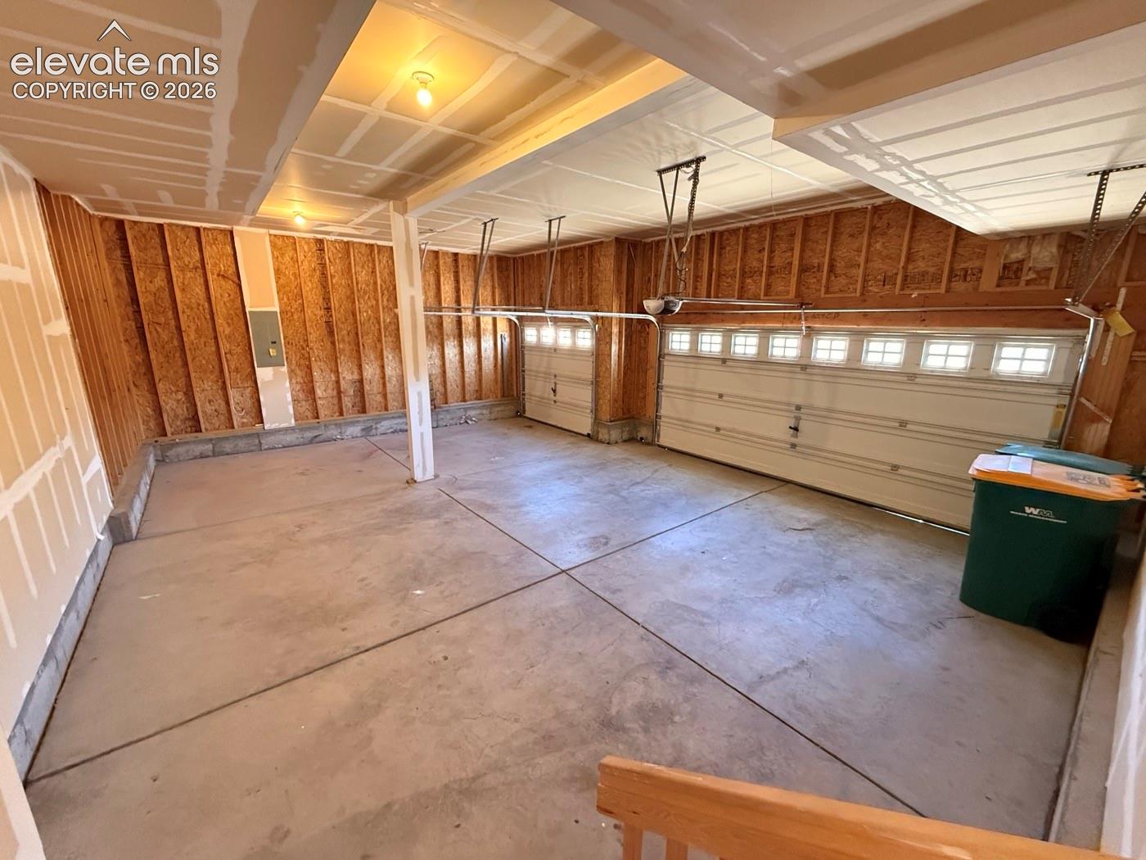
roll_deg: +0.6
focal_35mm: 14
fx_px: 463
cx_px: 573
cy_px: 430
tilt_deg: -13.2
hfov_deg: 102.1
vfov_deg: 85.7
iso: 800
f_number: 2.2
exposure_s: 1/60
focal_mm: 2.22
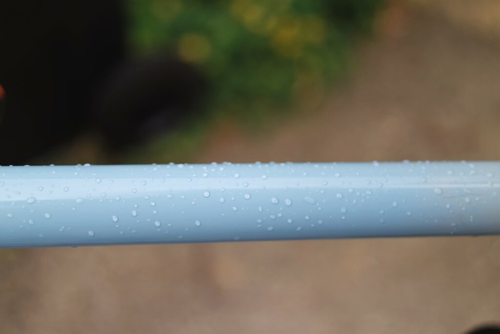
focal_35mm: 46
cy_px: 167
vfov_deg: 29.3
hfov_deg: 42.7
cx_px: 250
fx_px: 639
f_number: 2
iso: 100
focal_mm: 30
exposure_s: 1/160
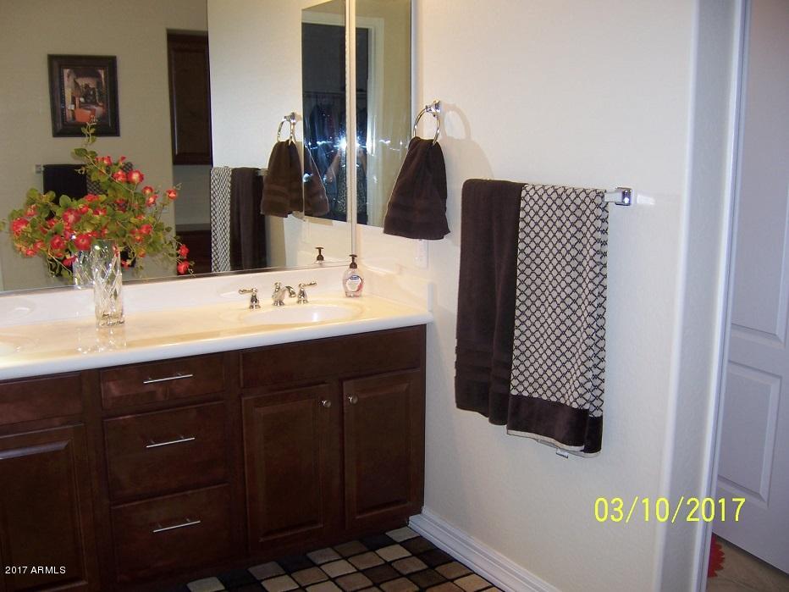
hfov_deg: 51.4
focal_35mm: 36
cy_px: 296
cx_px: 394
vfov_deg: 39.7
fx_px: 821
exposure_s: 1/60
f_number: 2.8
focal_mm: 6.2
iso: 80
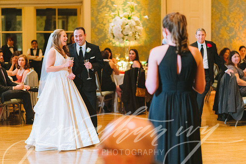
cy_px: 76
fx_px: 623
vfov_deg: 15.0
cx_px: 118
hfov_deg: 22.3
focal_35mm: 91
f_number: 2.2
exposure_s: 1/160
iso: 2000
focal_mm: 85
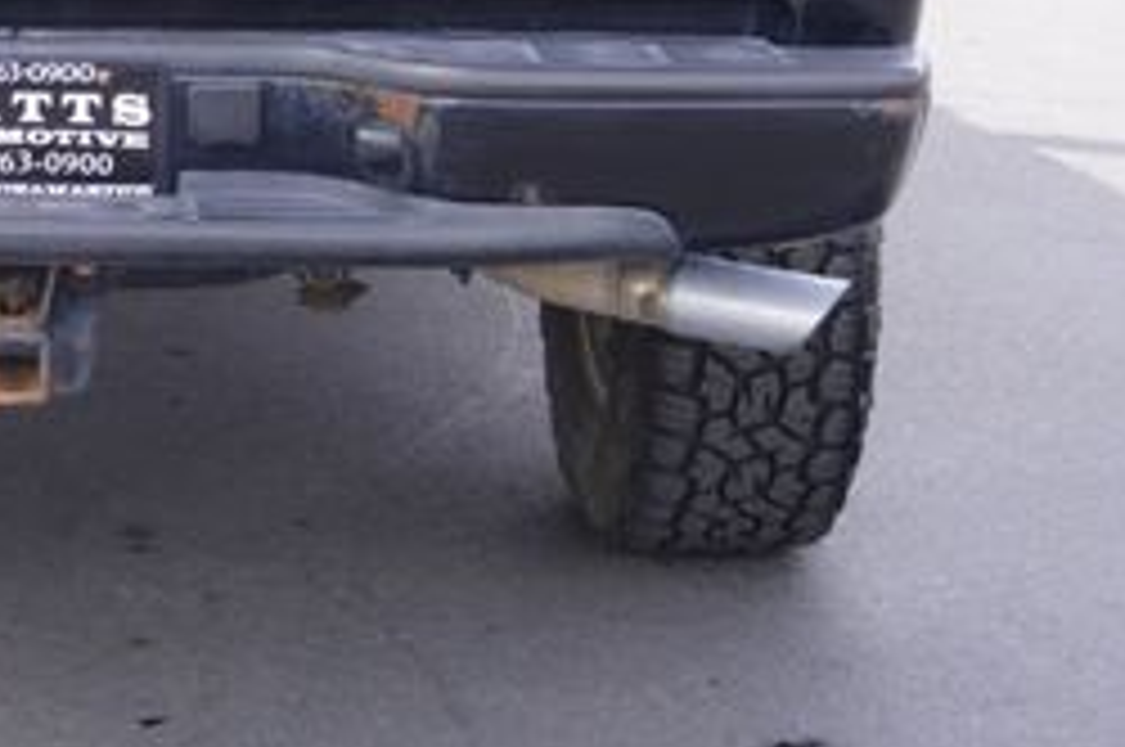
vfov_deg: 11.2
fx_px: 3723
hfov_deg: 16.7
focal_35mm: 119
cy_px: -198
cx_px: -54
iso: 100
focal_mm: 31
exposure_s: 1/80
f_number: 6.3
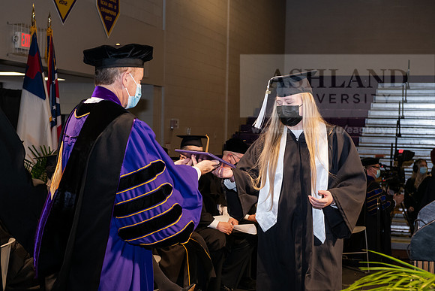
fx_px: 749
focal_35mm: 62
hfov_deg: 32.4
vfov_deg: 21.9
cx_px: 218
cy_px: 146
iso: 1600
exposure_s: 1/200
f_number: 6.3
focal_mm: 62
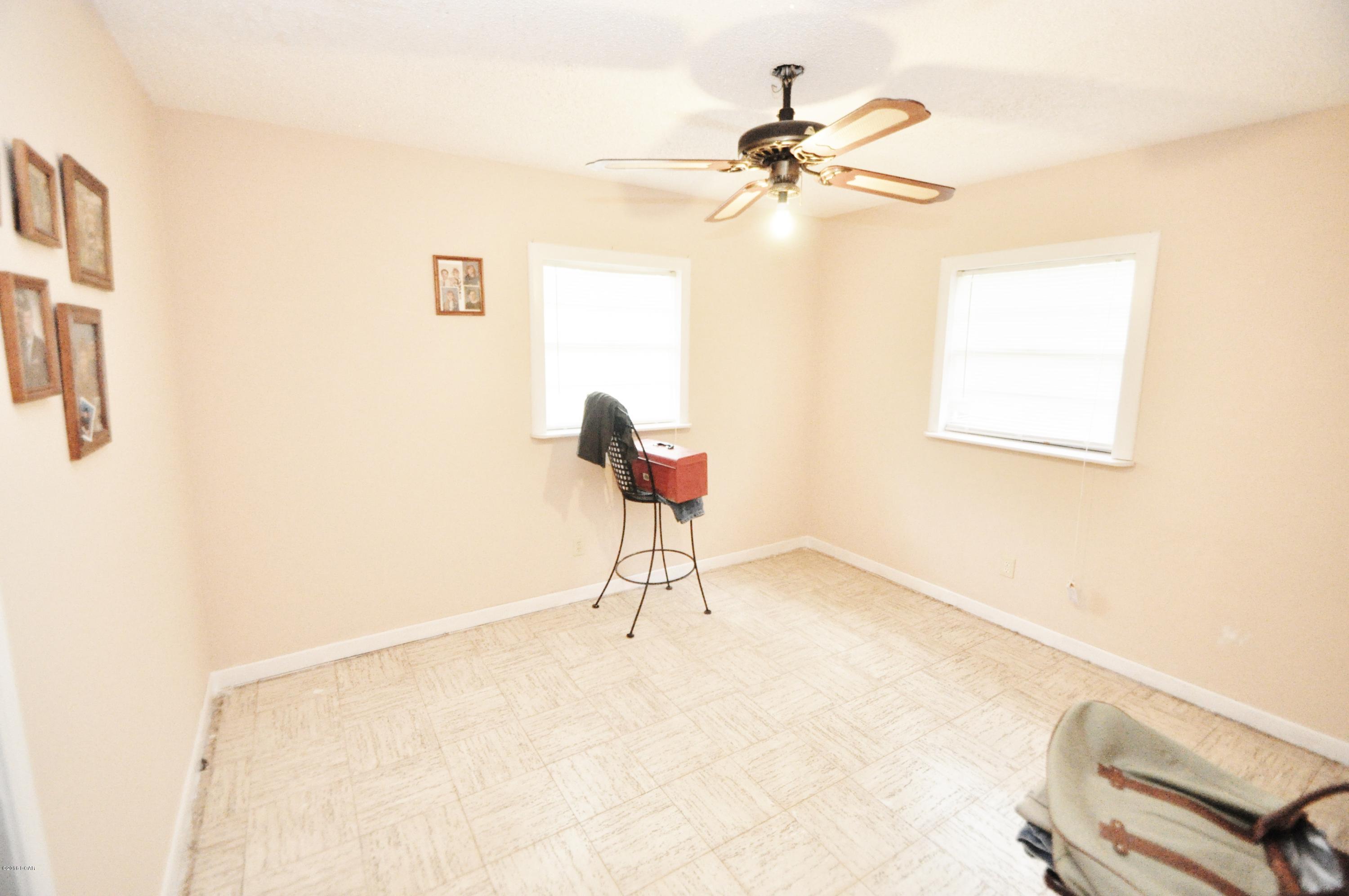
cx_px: 674
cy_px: 448
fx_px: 561
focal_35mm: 15
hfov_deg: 100.5
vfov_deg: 77.2
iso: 1600
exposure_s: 1/60
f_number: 4
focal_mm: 10
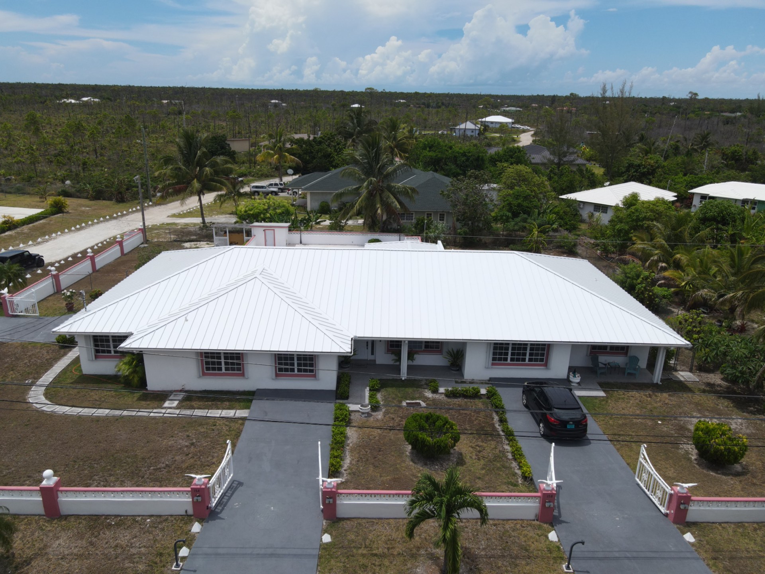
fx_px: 530
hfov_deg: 71.6
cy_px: 287
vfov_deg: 56.8
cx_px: 382
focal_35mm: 24
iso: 110
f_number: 2.8
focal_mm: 4.5
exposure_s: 1/1250
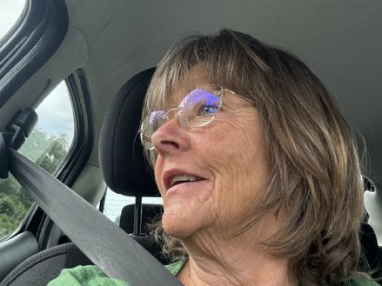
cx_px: 192
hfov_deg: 45.8
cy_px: 179
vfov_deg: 34.9
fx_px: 452
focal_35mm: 41
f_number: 1.9
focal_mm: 2.69
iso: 20
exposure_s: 1/158
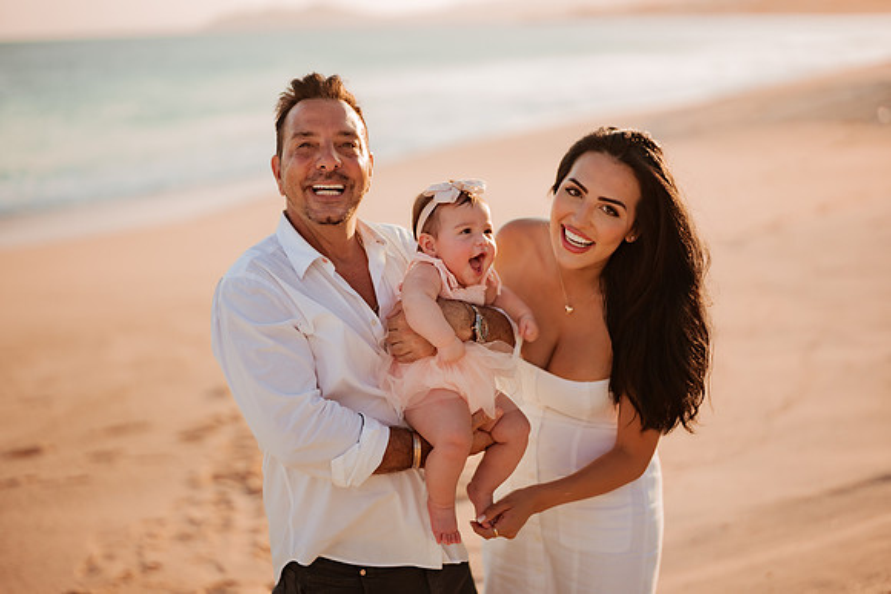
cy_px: 297
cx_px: 446
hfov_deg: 34.5
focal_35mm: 58
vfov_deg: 23.4
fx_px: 1436
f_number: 1.4
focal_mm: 58
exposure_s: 1/5000
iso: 100
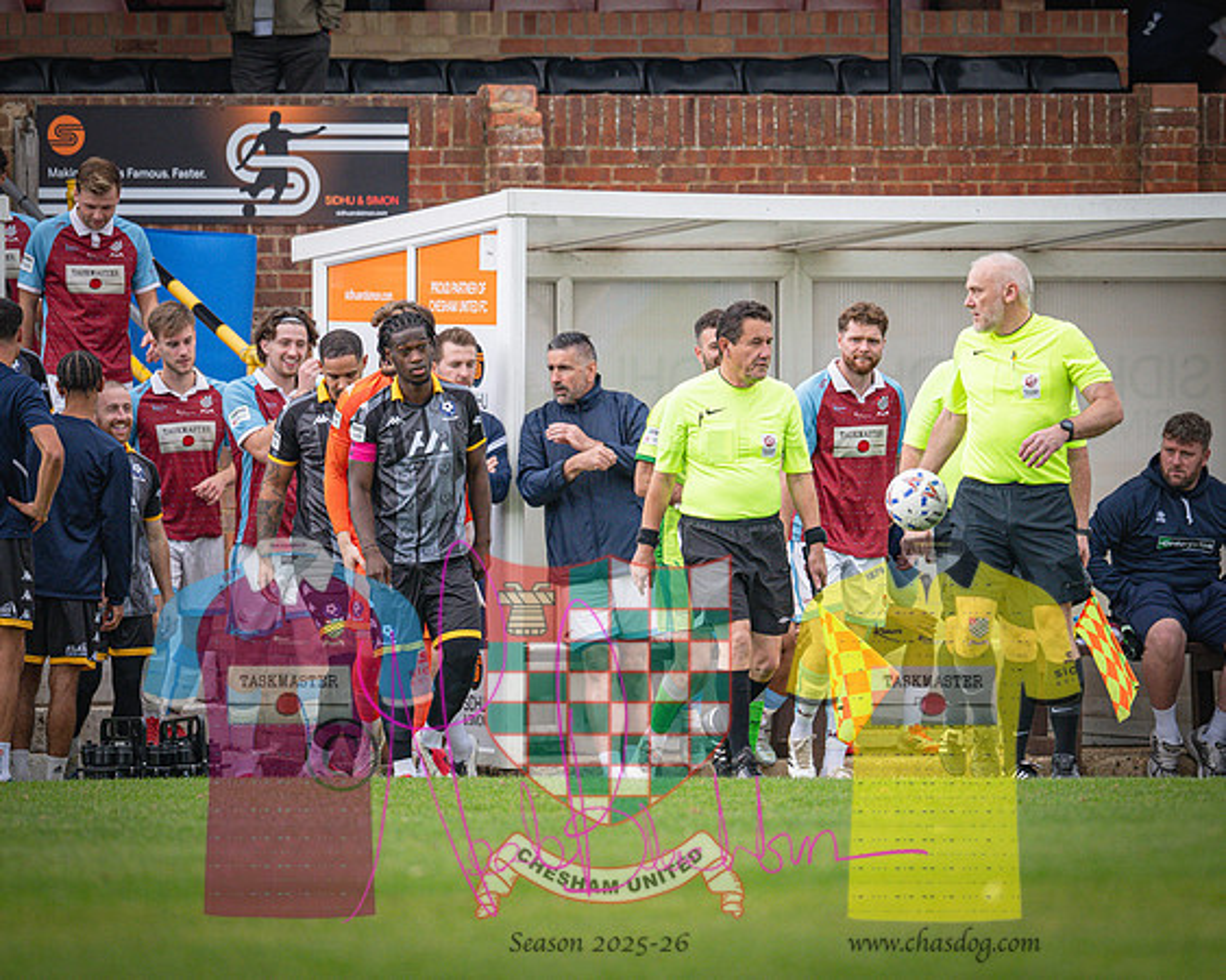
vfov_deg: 2.7
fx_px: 20577
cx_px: 675
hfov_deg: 3.4
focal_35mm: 567
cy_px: 363
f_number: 4.5
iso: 640
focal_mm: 400
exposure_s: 1/1250
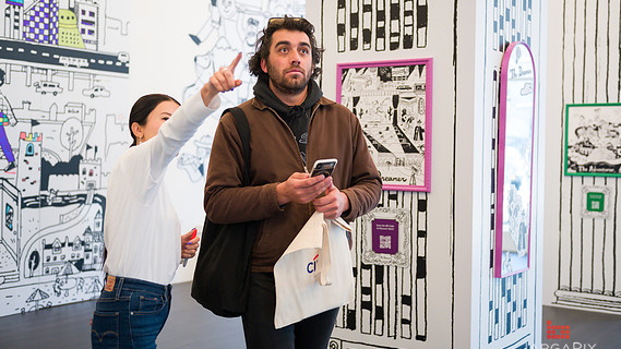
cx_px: 308
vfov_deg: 24.9
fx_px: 790
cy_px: 167
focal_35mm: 48
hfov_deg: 42.9
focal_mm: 45
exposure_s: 1/200
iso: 2000
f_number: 3.5
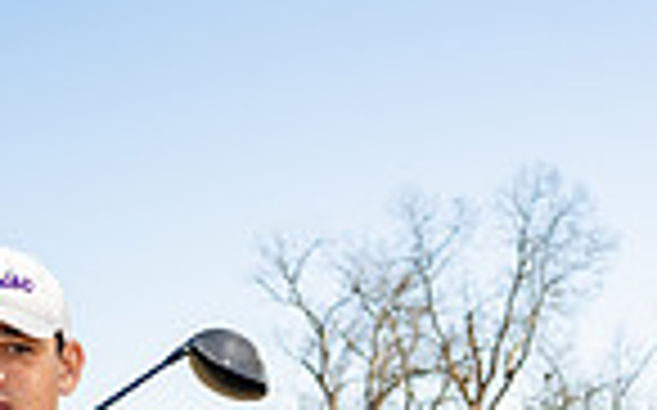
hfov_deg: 18.6
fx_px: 1968
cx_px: 54
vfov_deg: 10.4
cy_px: 955
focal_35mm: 110
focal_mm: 35
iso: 100
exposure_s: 1/250
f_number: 5.6
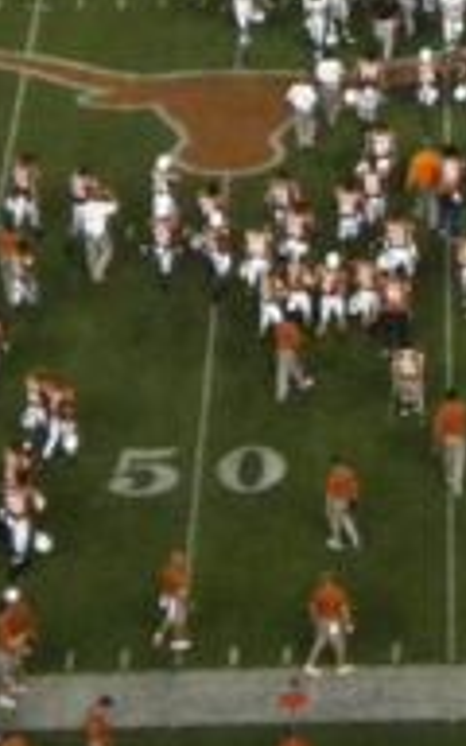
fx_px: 4877
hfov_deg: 5.4
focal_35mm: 240
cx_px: 575
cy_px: 74
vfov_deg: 8.7
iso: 400
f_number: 4.6
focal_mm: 12.3
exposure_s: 1/133
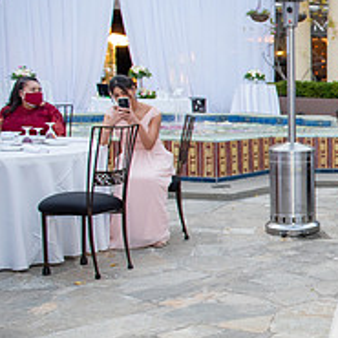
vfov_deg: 26.8
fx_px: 707
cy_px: 200
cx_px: 528
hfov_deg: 21.7
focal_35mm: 64
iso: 1250
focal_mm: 24
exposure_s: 1/160
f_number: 4
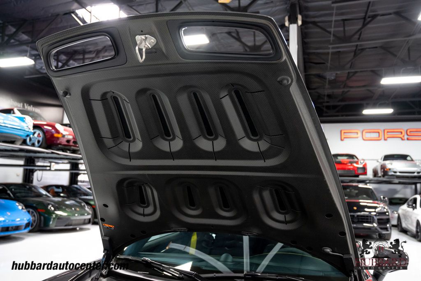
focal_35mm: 31
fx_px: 363
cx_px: 210
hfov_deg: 60.3
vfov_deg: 42.3
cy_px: 140
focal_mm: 31
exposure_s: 1/60
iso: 2500
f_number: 4
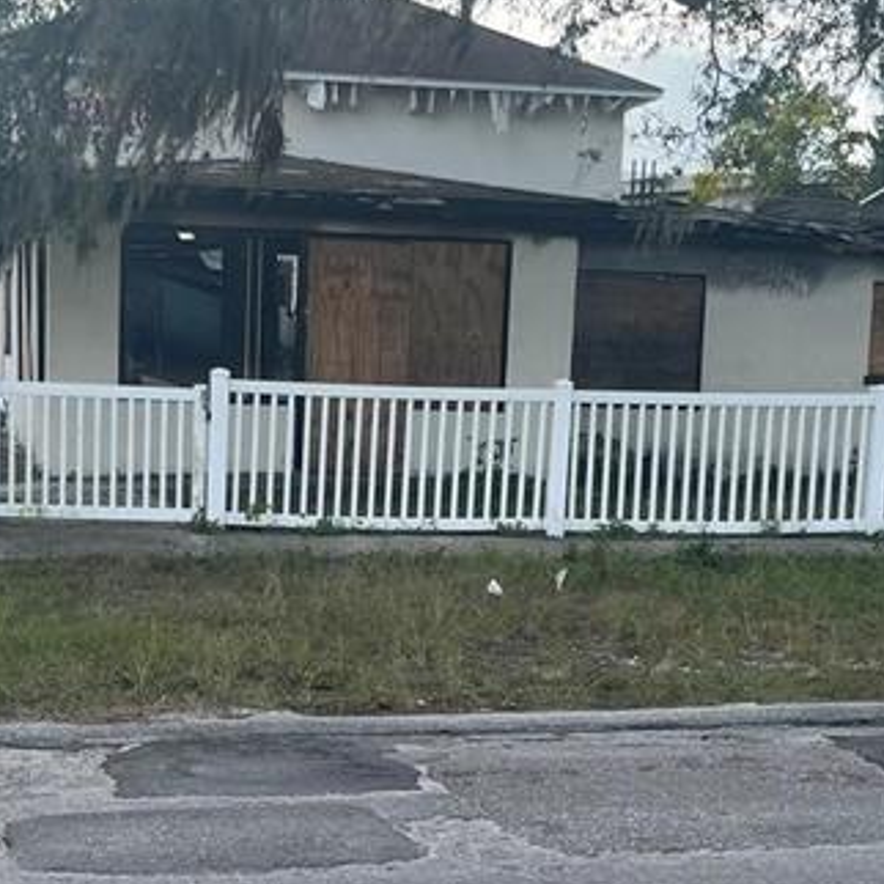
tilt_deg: -8.1
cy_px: 596
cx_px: 327
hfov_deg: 23.6
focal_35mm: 73
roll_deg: -2.1
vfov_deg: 23.6
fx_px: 2109
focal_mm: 5.1
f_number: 1.6
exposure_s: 1/1252
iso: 50
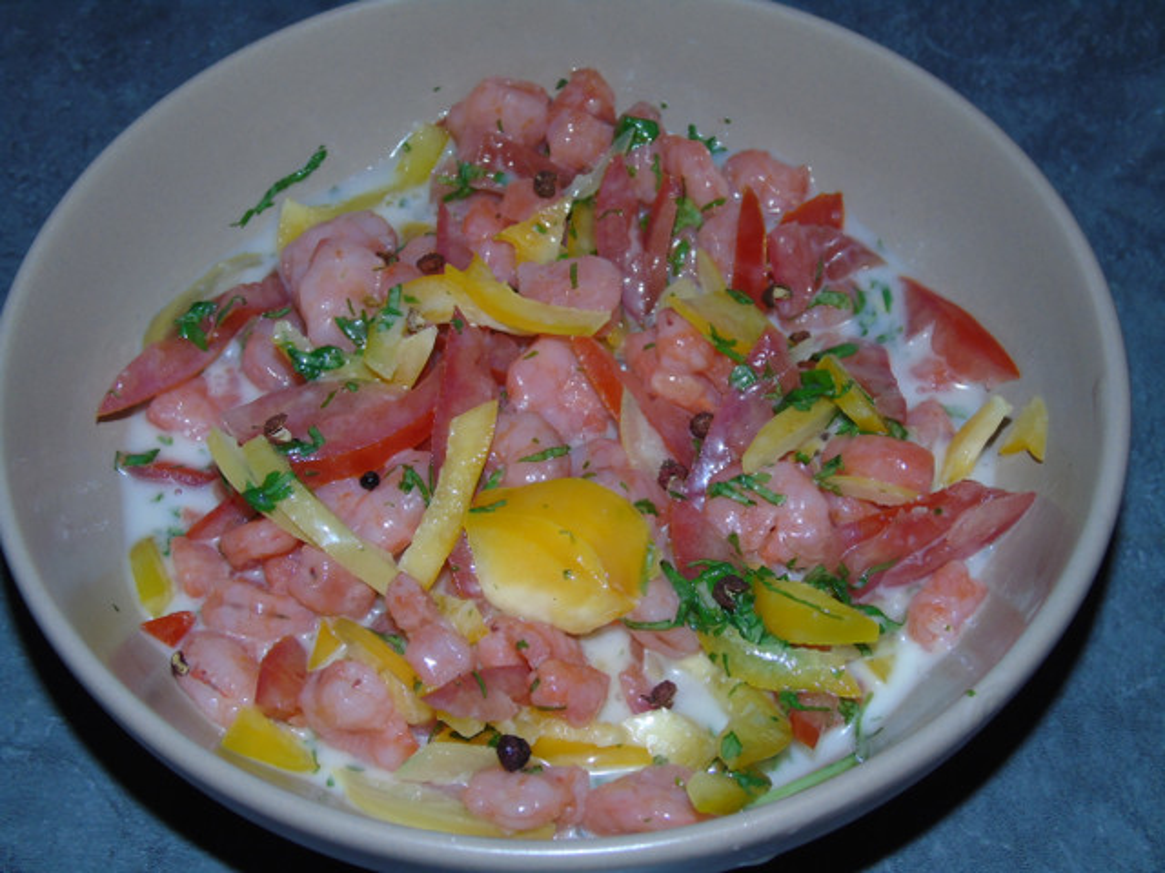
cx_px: 582
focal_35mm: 62
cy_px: 436
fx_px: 2087
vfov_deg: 23.7
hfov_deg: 31.2
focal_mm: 11
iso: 200
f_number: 4.5
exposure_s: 1/60
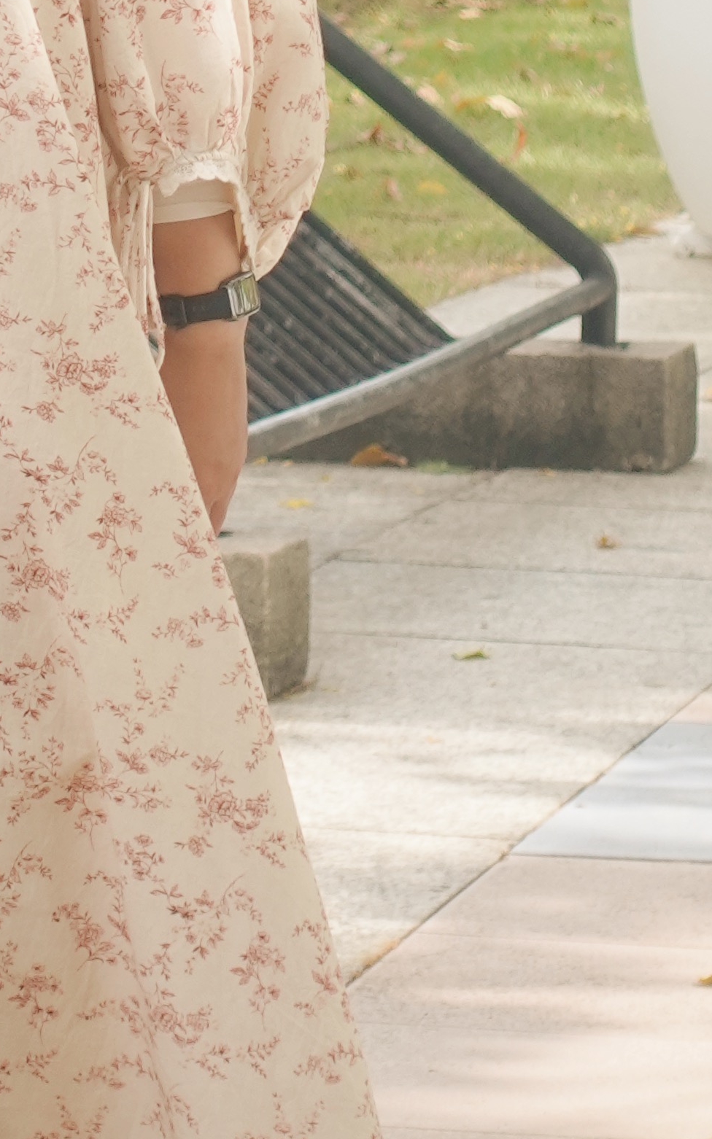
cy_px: -338
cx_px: -159
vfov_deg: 8.3
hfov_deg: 5.2
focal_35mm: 250
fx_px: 7763
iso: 125
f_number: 2.8
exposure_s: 1/800
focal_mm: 25.7
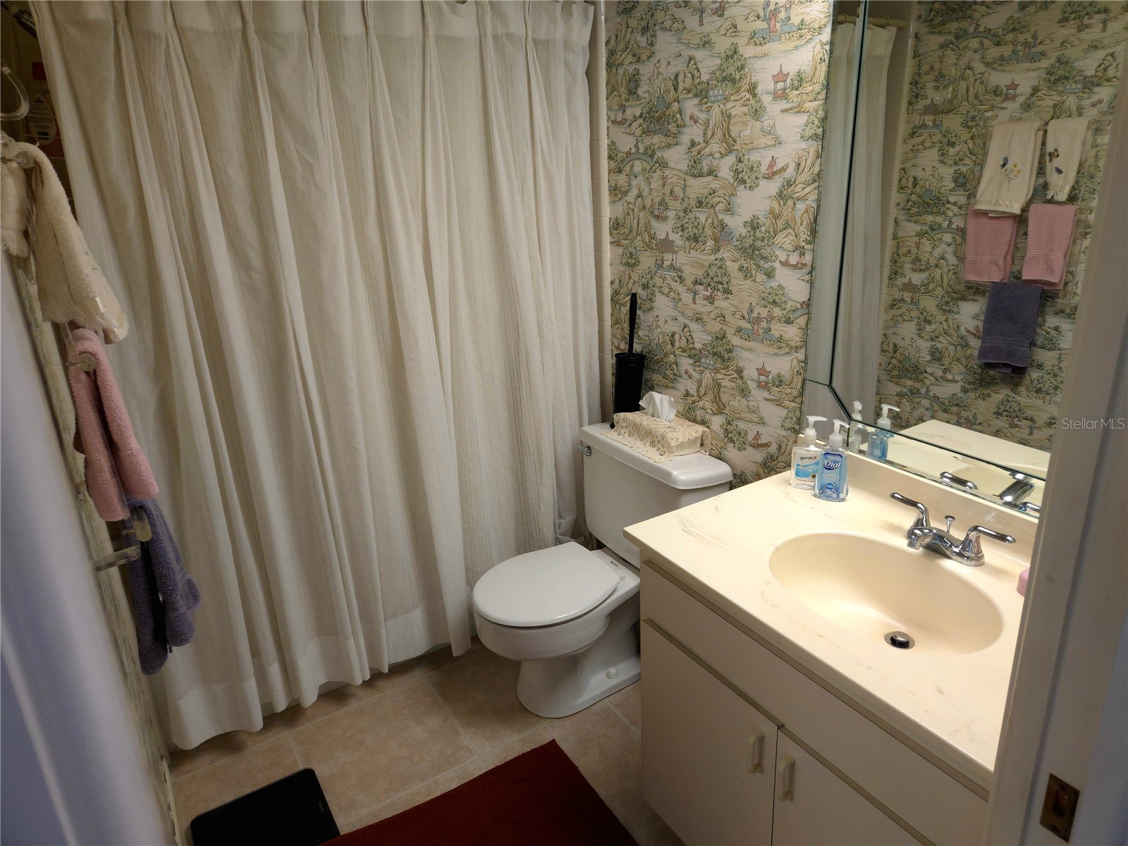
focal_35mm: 23
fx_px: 749
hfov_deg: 73.9
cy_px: 423
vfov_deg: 58.9
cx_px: 564
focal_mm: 5.4
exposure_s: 1/60.2
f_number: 1.8
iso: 160
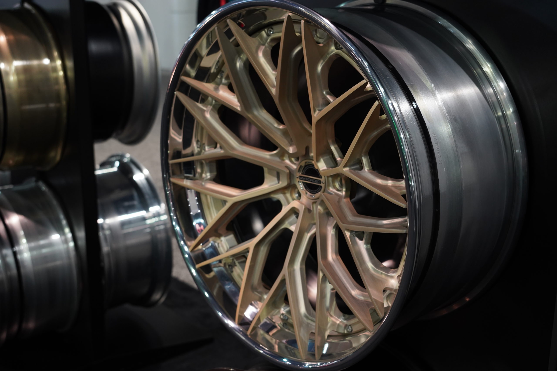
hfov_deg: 44.5
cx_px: 278
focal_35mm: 44
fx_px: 681
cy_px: 186
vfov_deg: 30.5
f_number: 5.6
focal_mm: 44
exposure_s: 1/15
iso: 1250
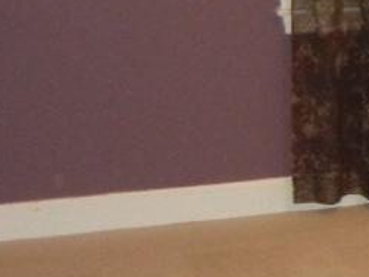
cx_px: 956
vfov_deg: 8.6
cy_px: 121
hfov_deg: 9.8
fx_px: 1833
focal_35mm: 172
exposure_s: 1/30
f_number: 3.5
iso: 463
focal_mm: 5.4
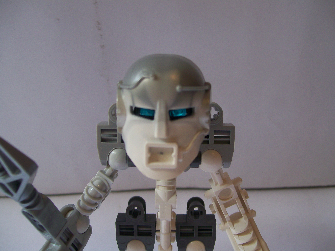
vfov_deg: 39.7
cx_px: 168
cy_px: 126
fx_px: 348
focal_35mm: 36
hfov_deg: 51.4
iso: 80
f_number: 2.7
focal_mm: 6
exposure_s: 1/62.8
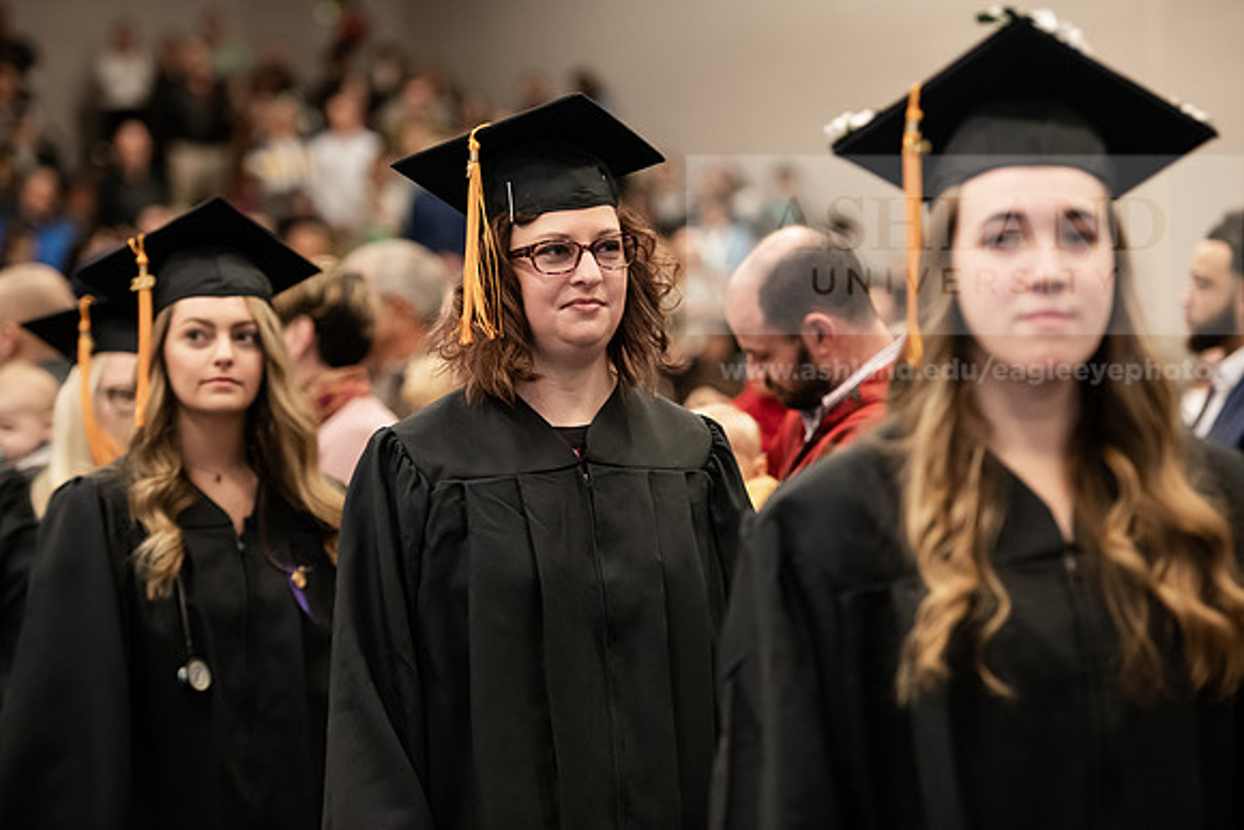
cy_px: 415
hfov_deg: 18.3
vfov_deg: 12.2
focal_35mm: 112
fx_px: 3871
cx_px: 622
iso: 2000
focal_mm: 112
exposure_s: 1/200
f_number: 3.2
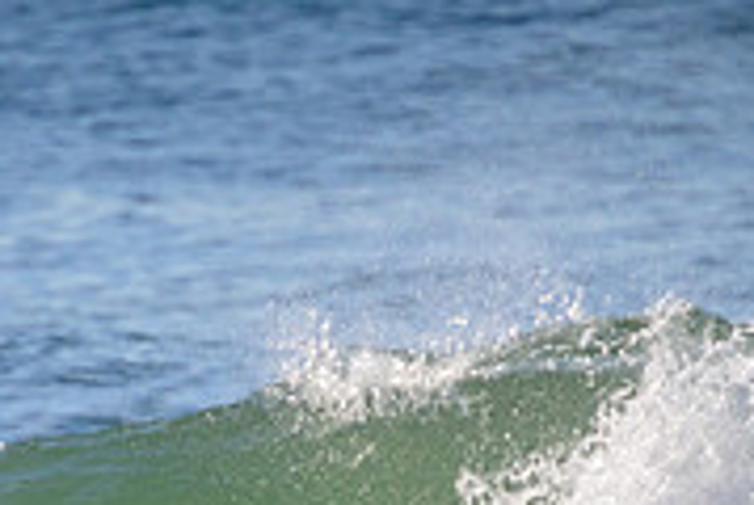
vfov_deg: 0.5
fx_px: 54272
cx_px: 139
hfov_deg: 0.8
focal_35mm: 2587
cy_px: 701
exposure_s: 1/2000
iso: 800
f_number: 11
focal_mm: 800
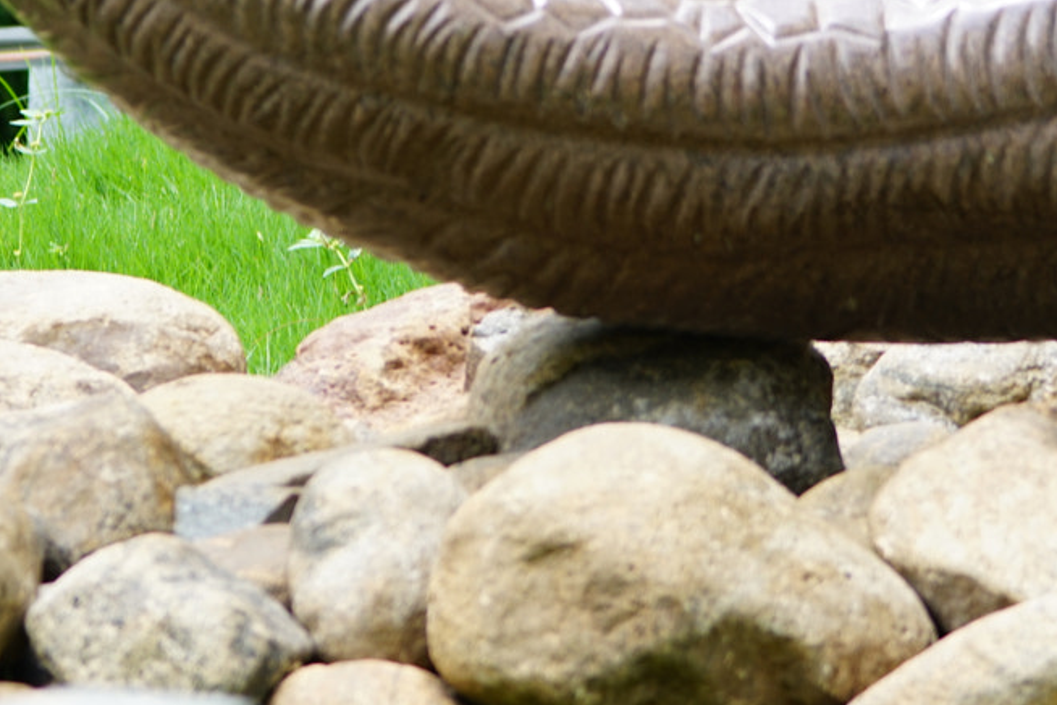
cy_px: -168
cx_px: 528
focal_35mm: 545
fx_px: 16001
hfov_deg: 3.8
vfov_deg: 2.5
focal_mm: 174
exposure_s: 1/200
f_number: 5.6
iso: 250
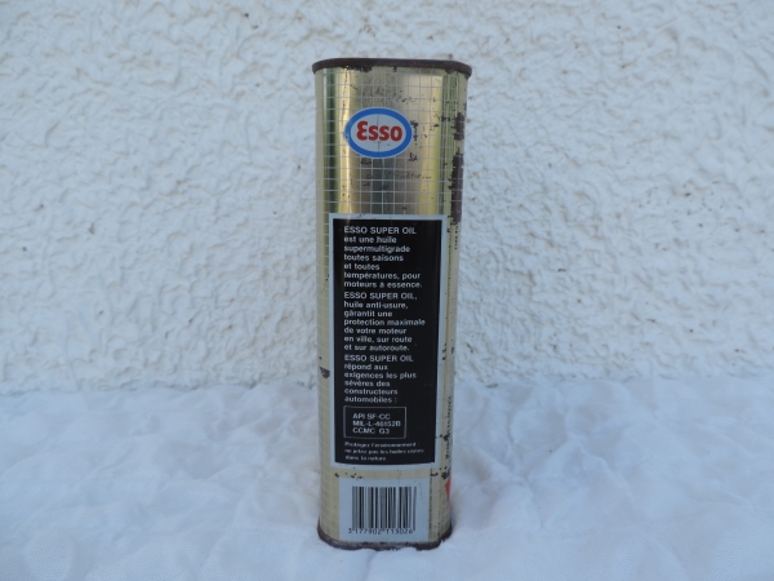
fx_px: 537
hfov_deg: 71.6
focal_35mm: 24
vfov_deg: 56.8
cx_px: 387
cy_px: 290
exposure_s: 1/250
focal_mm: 4.3
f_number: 3
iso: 80
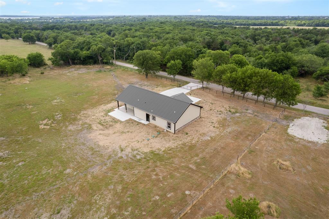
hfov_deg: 78.6
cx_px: 164
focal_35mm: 22
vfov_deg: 57.1
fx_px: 201
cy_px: 110
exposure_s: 1/800
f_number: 2.8
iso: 100
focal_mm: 8.38
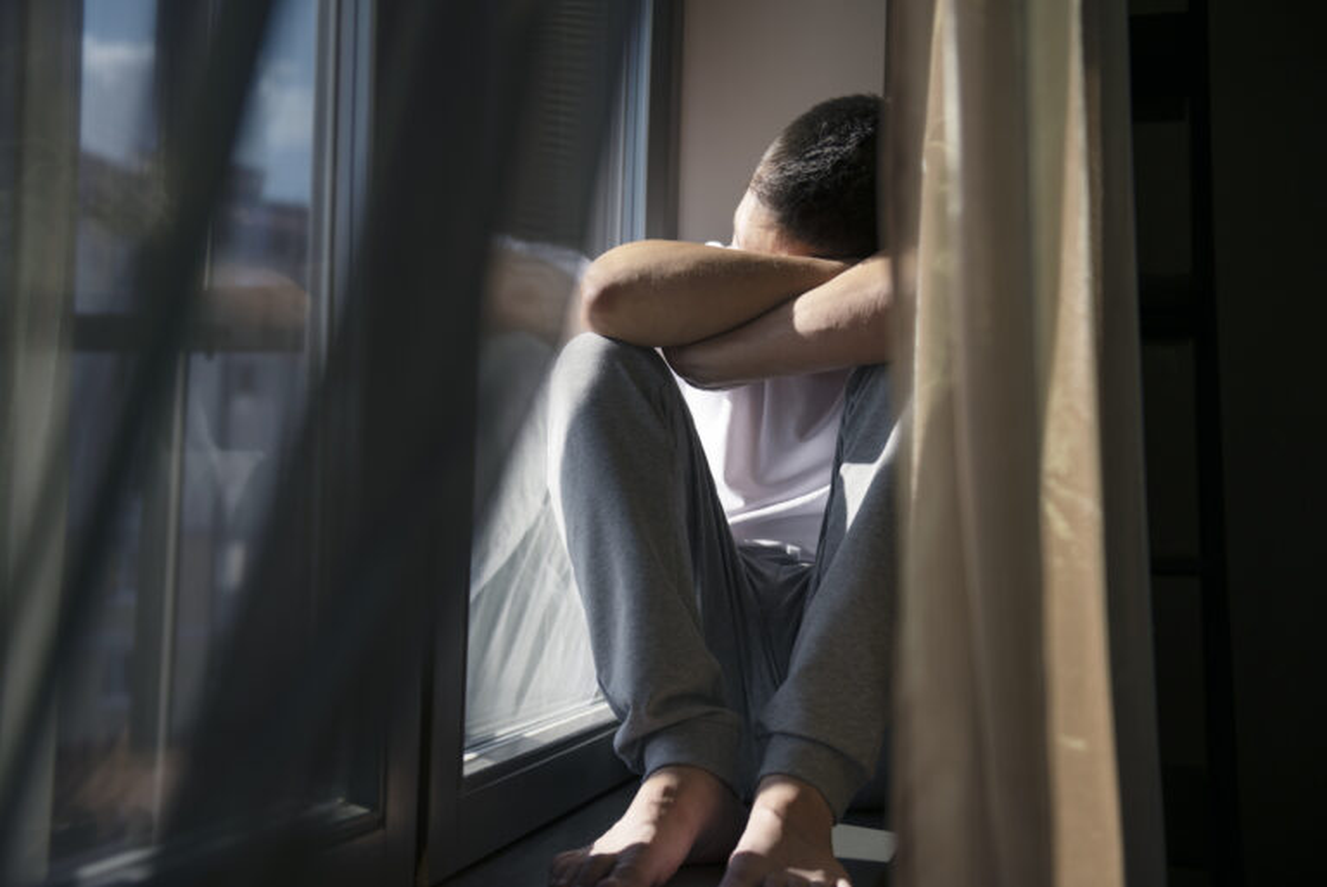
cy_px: 444
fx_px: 1770
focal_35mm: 48
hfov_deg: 41.1
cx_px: 664
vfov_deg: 28.1
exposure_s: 1/1000
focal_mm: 48
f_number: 2.8
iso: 100
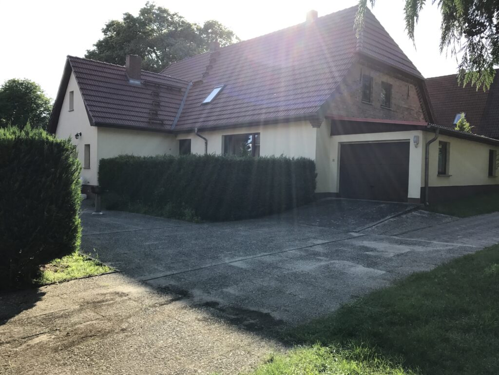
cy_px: 188
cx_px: 250
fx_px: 404
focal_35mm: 28
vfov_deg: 49.7
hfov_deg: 63.4
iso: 20
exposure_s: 1/742
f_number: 1.8
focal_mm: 3.99
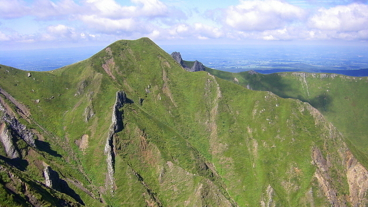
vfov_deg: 28.3
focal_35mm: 42
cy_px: 124
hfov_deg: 48.4
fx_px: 410
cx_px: 185
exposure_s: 1/160
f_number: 7
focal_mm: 6.3
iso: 80
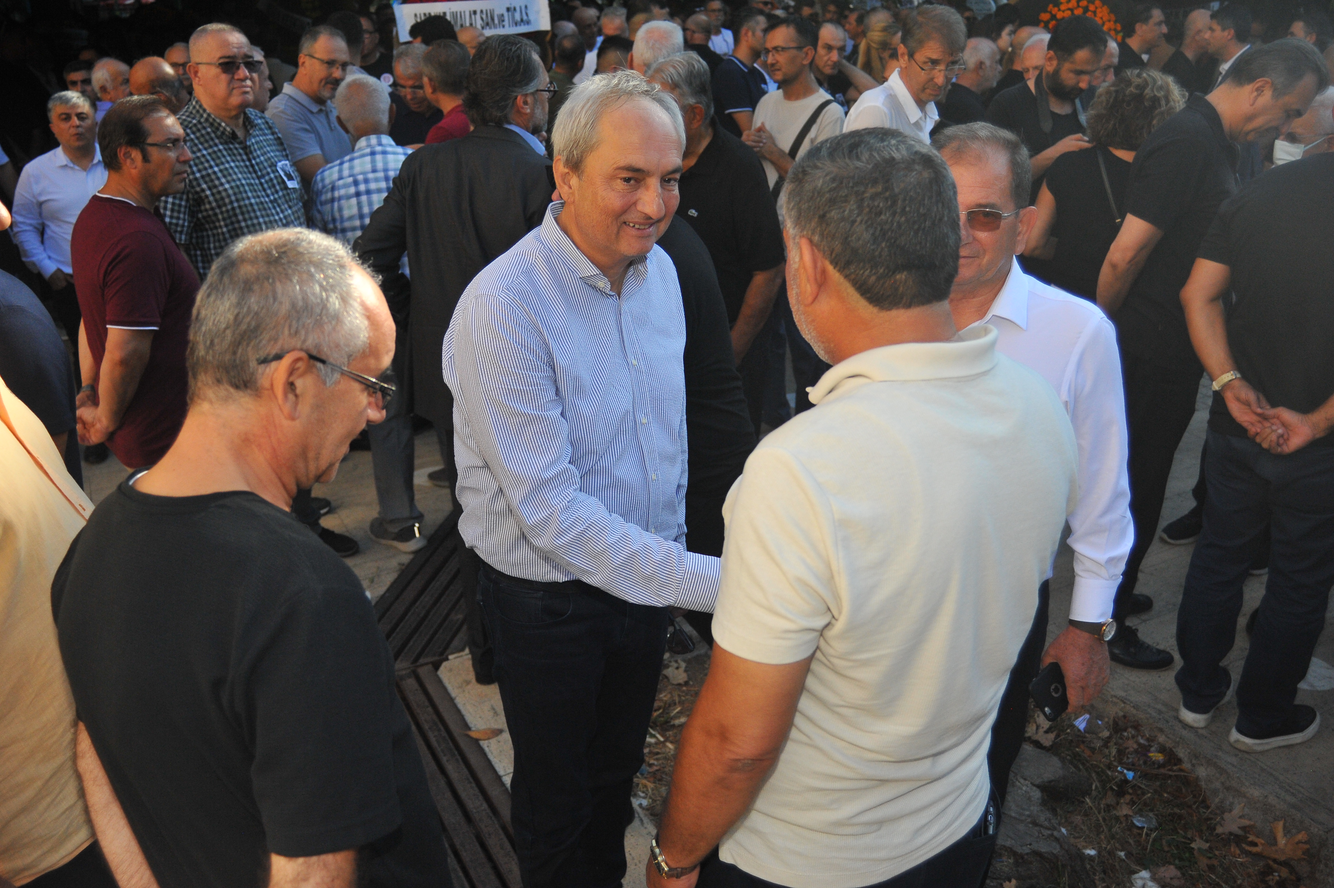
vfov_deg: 42.3
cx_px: 667
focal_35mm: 31
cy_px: 444
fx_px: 1148
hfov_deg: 60.3
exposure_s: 1/8000
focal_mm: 31
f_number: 5
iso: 2000
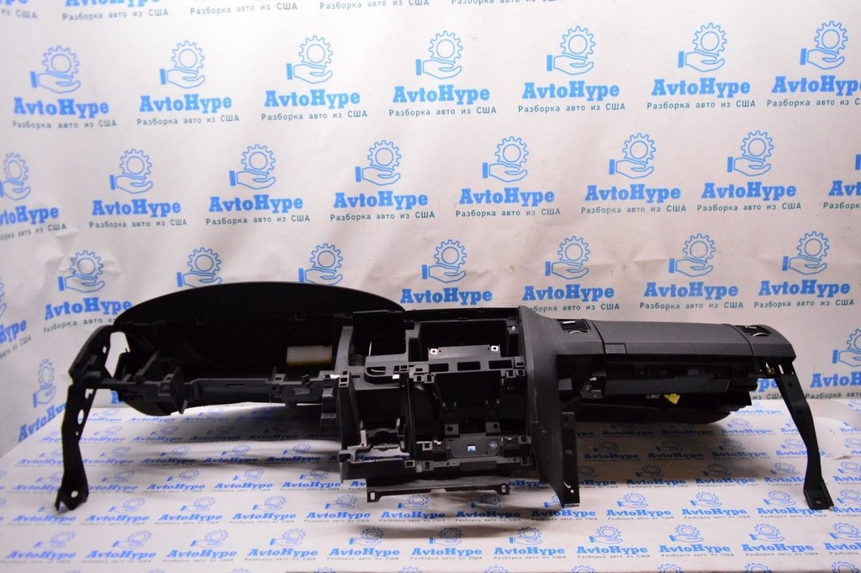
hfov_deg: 67.4
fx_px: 645
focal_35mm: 27
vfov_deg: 47.9
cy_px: 286
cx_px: 430
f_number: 3.5
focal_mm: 18
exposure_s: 1/400
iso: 3200
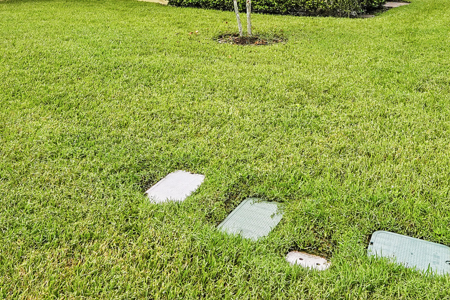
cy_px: -23
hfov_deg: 56.9
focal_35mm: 33
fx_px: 412
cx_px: 264
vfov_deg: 34.9
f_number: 9
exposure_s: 1/250
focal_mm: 10
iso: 400
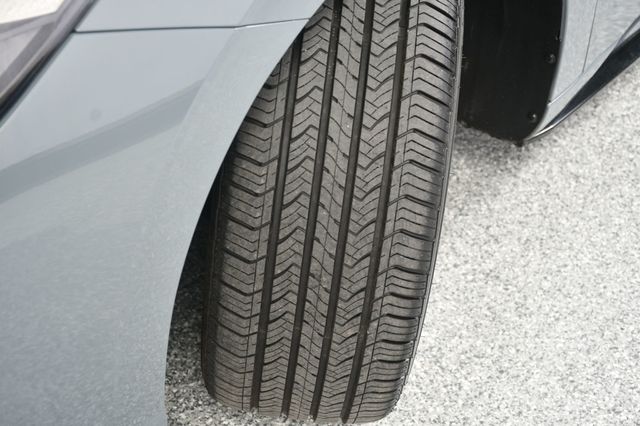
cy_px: 213
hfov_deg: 30.1
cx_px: 320
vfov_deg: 20.3
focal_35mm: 67
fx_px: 1190
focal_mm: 45
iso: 100
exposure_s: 1/160
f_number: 5.6
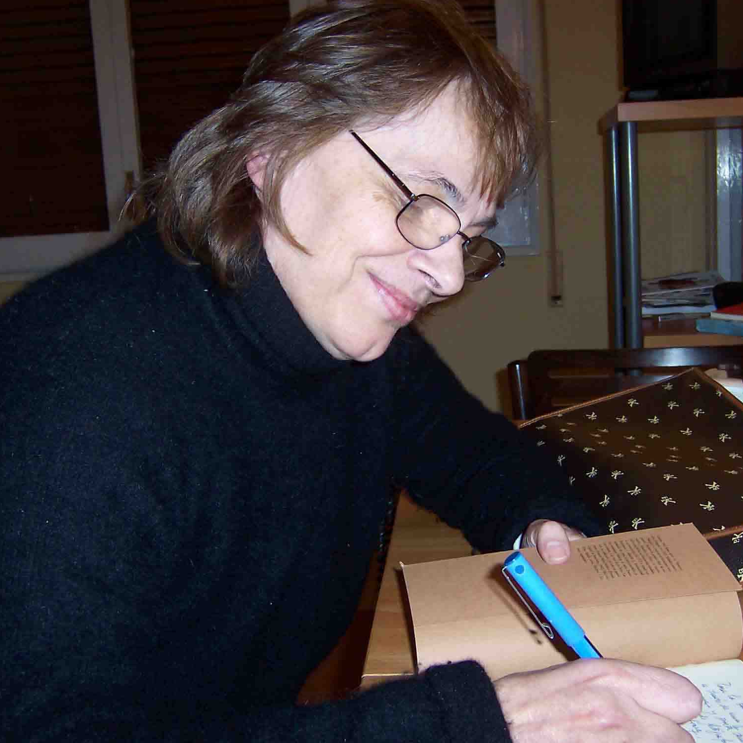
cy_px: 372
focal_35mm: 43
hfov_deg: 39.1
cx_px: 421
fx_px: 1044
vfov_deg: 39.2
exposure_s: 1/60
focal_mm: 5.6
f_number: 2.8
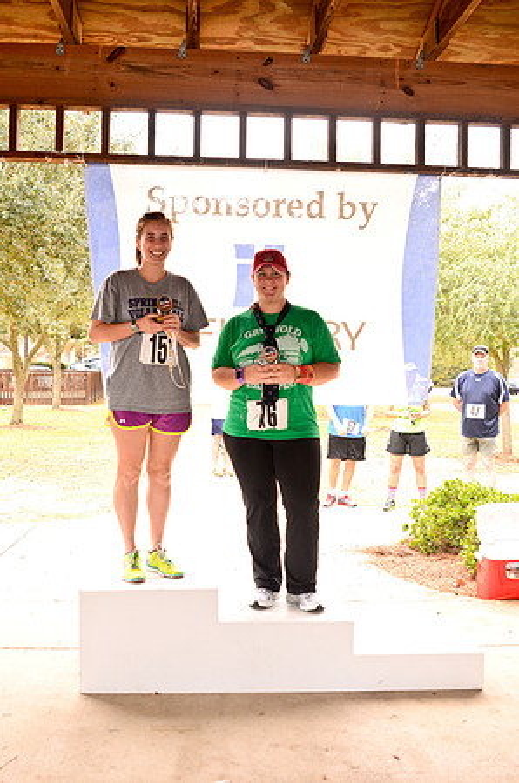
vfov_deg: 48.0
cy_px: 392
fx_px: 880
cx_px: 260
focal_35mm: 40
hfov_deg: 32.9
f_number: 4
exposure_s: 1/125
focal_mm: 27
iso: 640
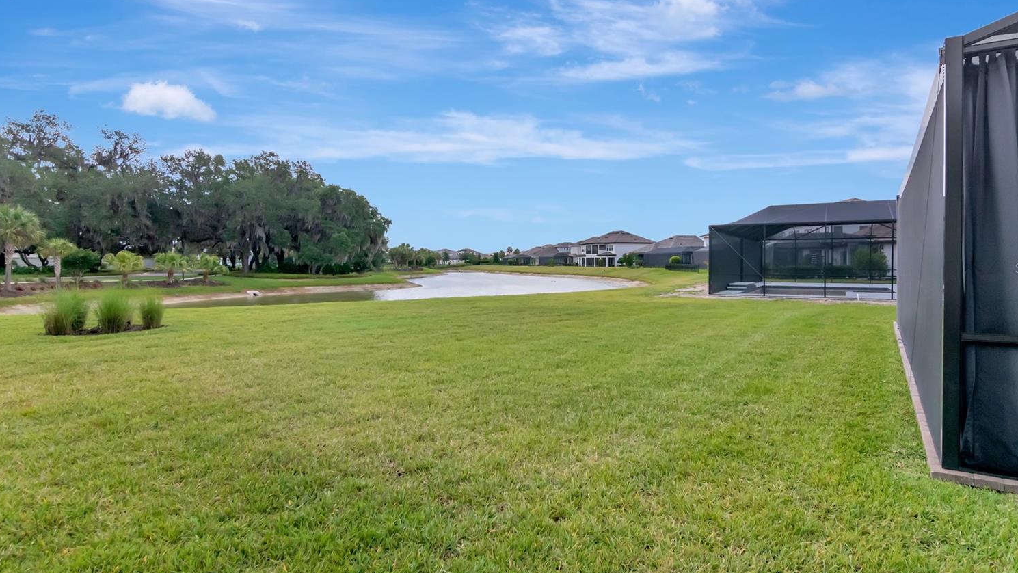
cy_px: 268
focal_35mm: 19
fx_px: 501
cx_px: 529
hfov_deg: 90.8
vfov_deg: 59.5
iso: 800
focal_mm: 11
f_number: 9
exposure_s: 1/1600
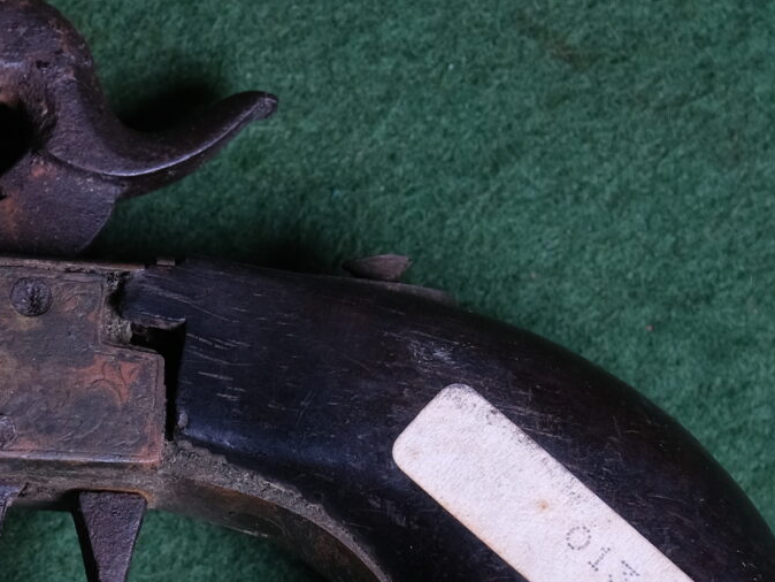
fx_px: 6786
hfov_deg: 6.5
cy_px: 440
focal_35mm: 303
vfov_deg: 4.9
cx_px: -238
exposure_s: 1/160
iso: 320
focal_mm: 55
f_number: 5.6
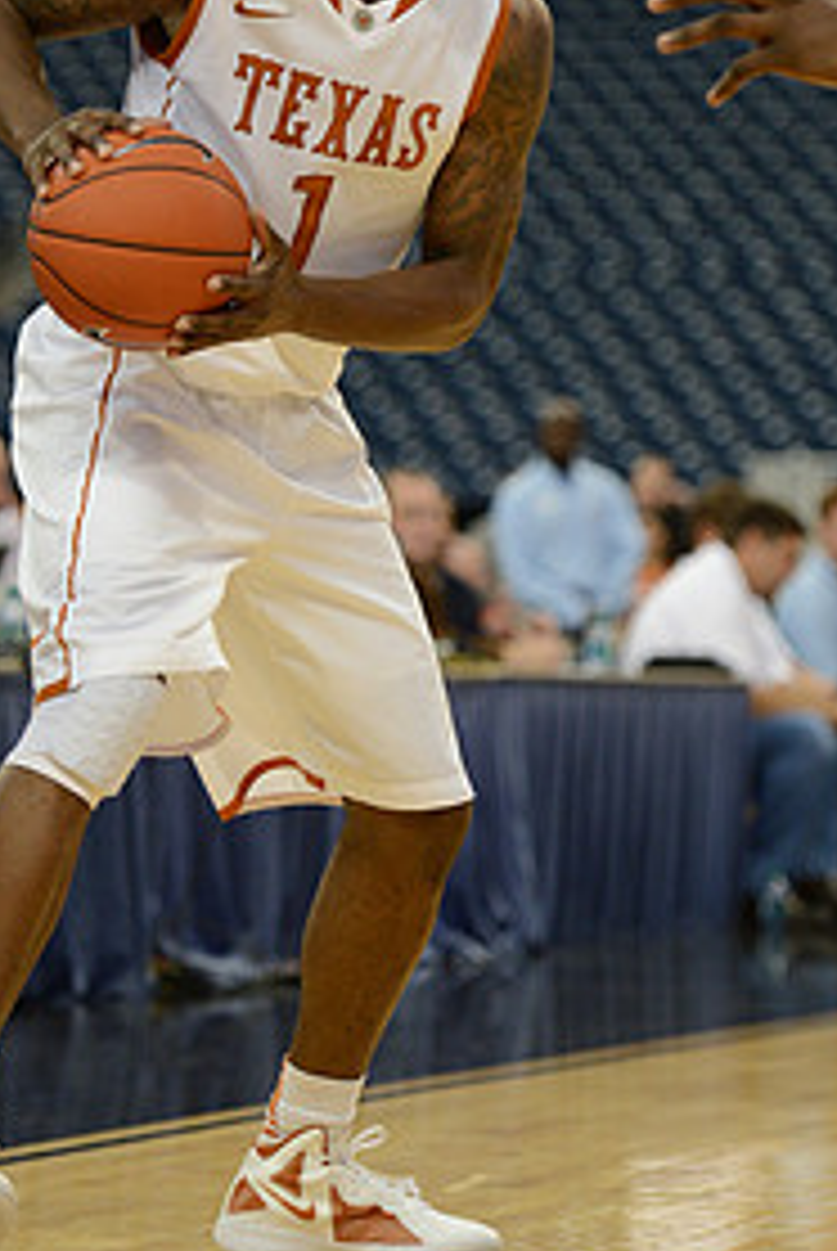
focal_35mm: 181
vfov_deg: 11.3
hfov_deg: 7.6
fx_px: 6296
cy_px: 418
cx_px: 297
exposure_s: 1/1250
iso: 2000
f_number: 2.8
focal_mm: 112
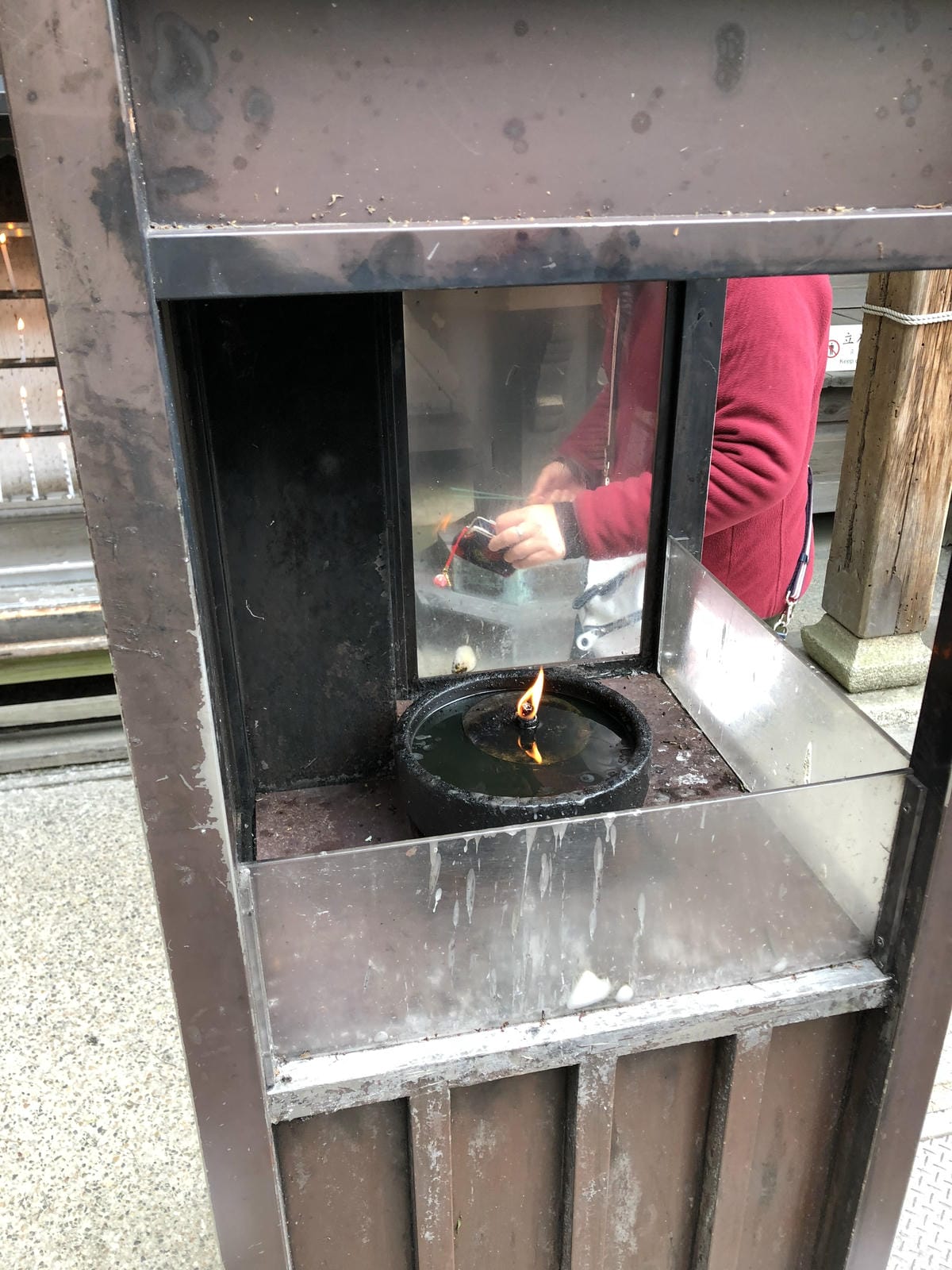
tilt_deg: -26.0
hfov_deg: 48.2
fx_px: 1063
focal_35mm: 29
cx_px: 476
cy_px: 635
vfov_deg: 61.7
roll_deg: -0.8
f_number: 1.8
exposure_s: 1/40
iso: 25
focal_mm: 3.99
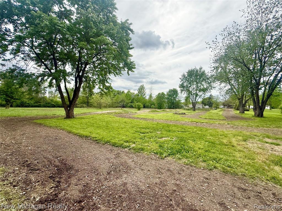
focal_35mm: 14
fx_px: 114
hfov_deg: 102.1
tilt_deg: +1.5
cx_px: 141
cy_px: 106
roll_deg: -1.2
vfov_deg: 85.7
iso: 50
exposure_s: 1/2506
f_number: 2.2
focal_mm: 2.22
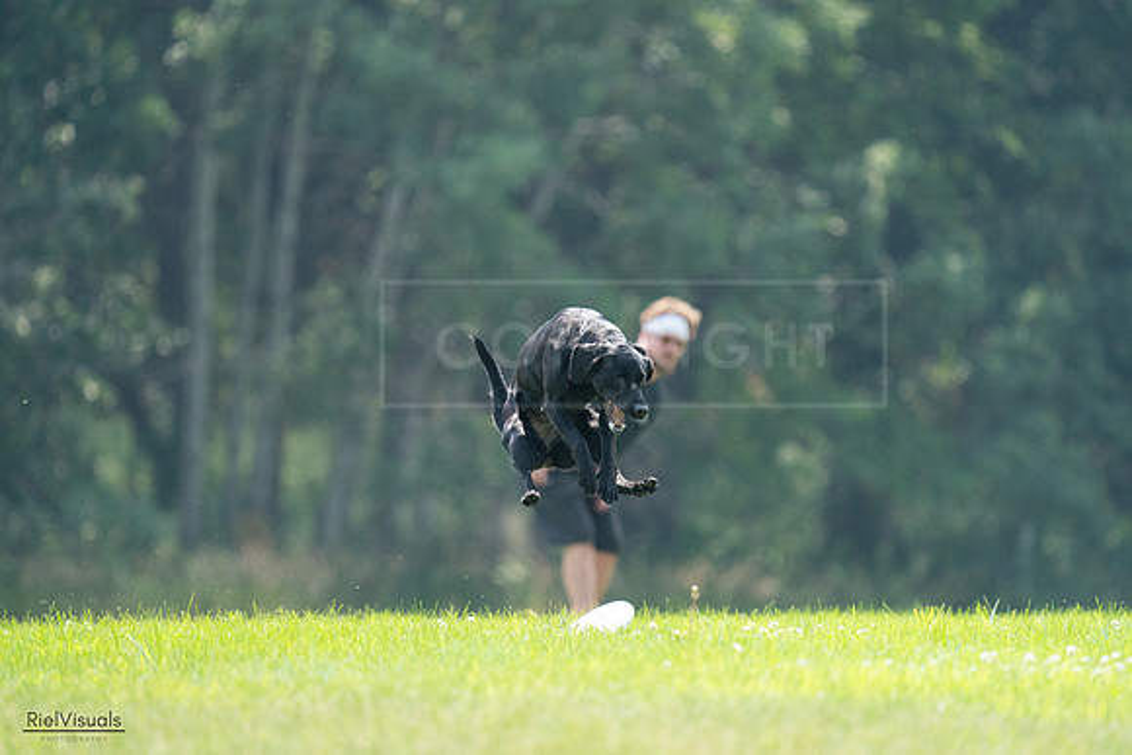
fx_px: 13272
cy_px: 378
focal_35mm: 422
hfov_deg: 4.9
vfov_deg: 3.3
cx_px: 566
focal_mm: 422
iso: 4000
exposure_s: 1/4000
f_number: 6.3
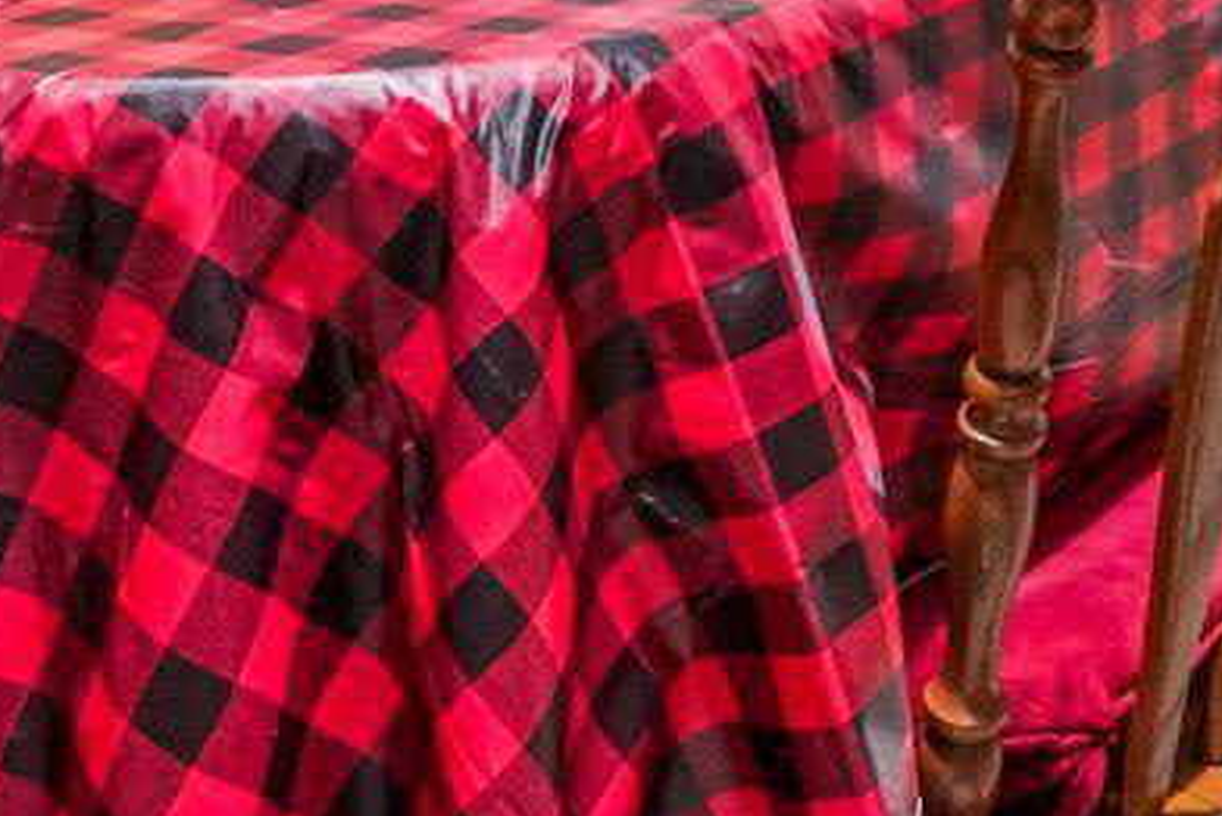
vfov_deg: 14.0
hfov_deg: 22.1
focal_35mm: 89
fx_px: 3022
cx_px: 1178
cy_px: -571
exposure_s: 1/60
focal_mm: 17
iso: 3200
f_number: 5
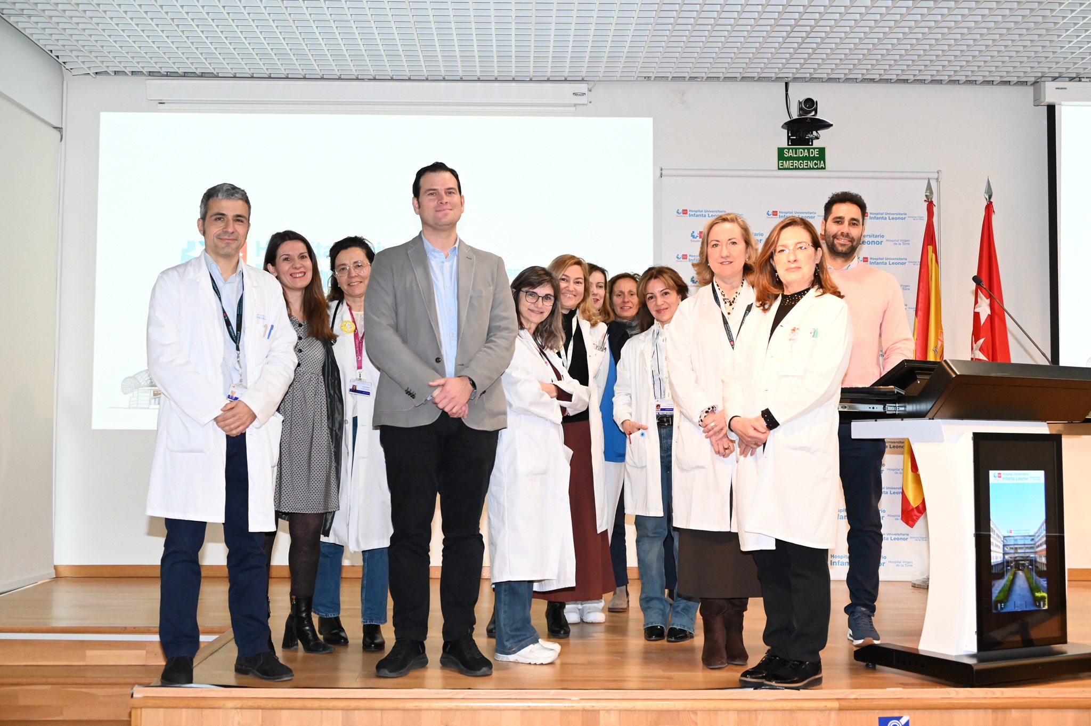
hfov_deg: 46.4
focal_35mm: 42
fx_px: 1272
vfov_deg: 31.8
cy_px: 363
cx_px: 546
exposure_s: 1/200
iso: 6400
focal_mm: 42
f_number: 5.6
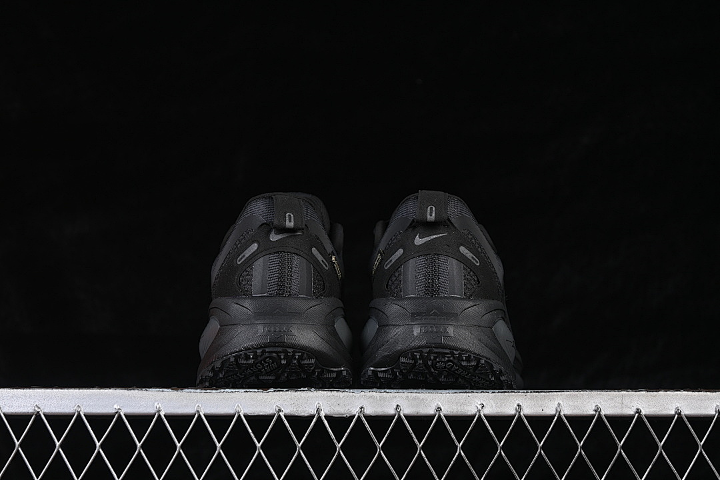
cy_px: 240
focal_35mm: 75
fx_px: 1500
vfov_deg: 18.2
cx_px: 360
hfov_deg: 27.0
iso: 160
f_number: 6.3
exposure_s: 1/60
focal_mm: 50
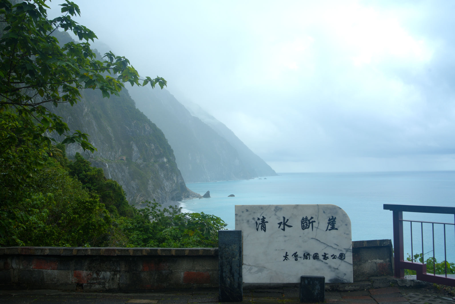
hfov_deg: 51.9
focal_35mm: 37
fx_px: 468
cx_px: 228
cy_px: 152
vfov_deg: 35.9
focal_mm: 37
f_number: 11
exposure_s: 1/125
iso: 100
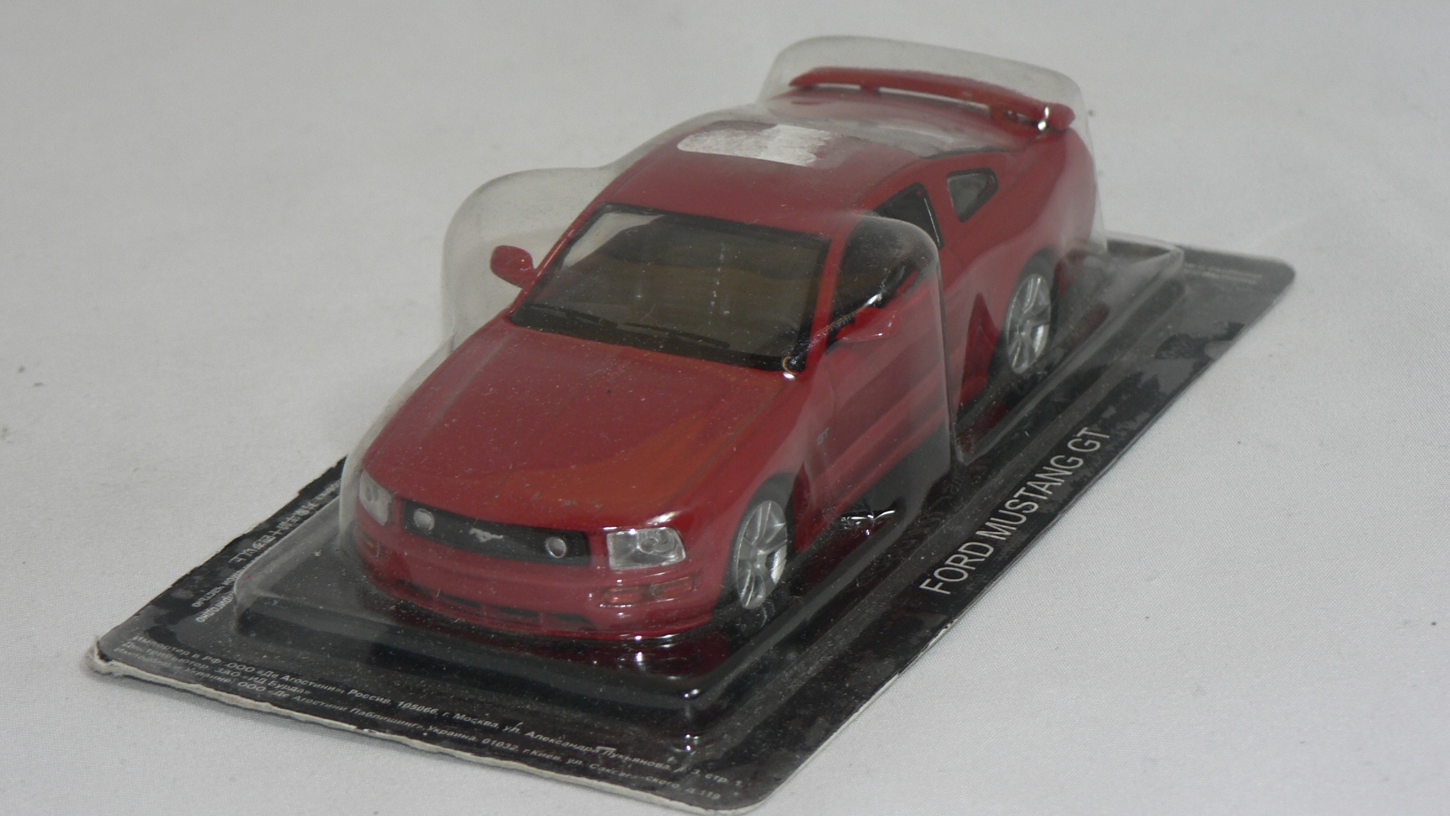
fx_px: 4652
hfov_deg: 17.7
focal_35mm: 121
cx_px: 682
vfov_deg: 10.0
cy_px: 356
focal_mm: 16.9
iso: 80
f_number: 3.2
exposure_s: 1/60
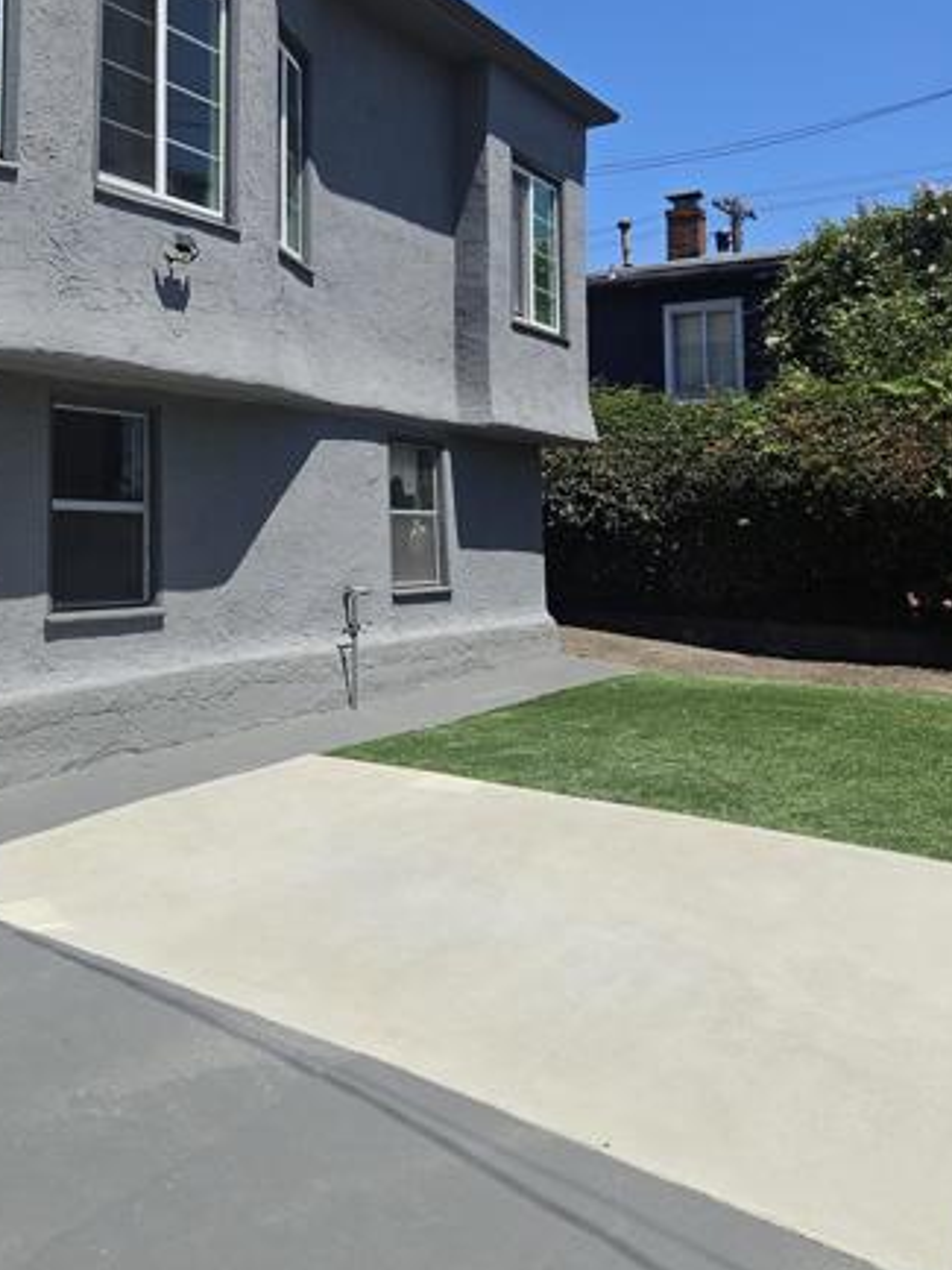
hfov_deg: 41.0
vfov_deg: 52.7
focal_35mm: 34
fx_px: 1246
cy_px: 405
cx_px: 284
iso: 25
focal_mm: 5.4
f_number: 1.8
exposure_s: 1/2397
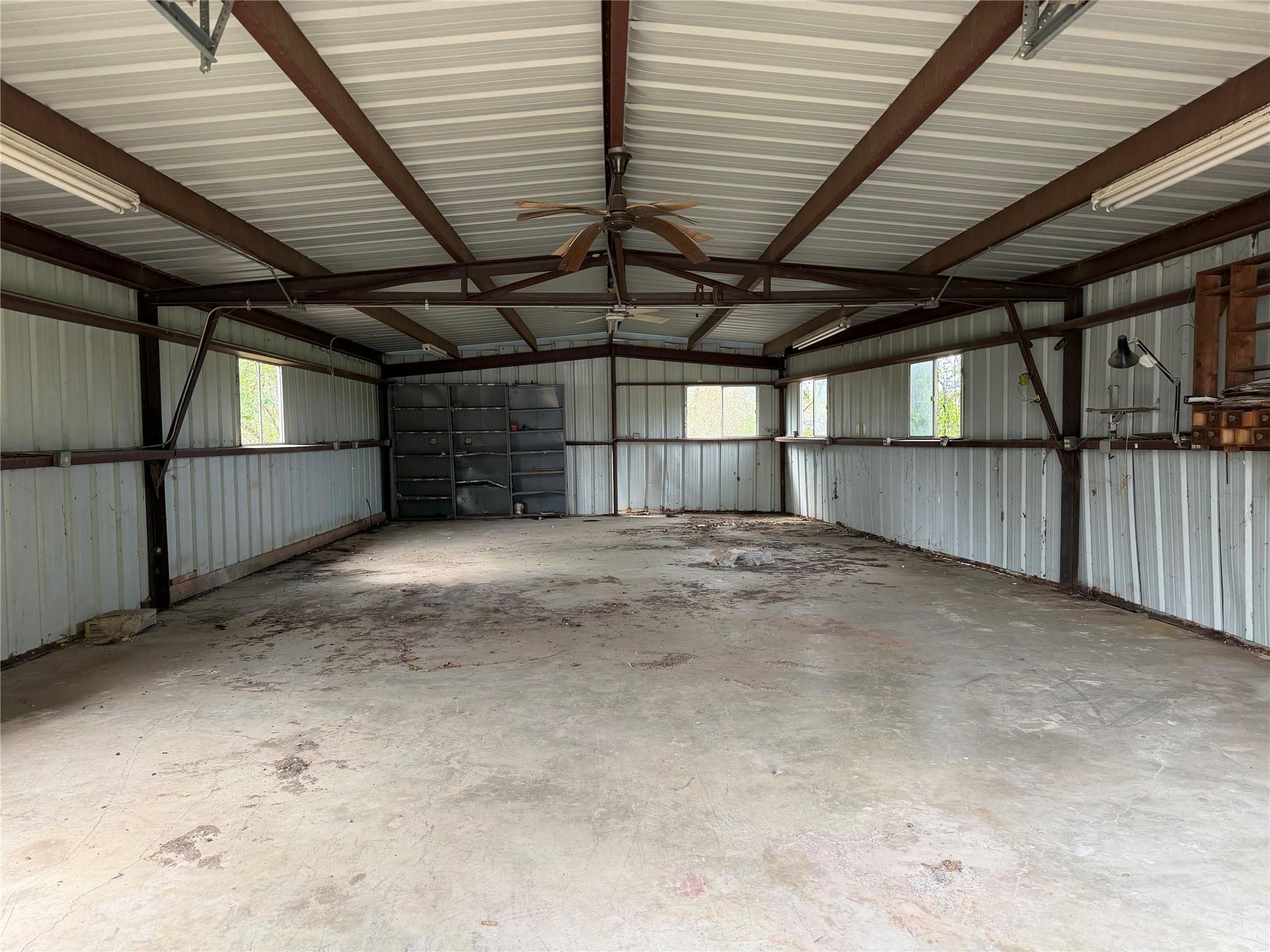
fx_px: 881
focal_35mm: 24
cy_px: 476
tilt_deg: -4.5
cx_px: 635
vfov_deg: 56.8
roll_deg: +1.1
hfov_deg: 71.6
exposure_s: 1/202
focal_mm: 6.76
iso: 160
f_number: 1.78
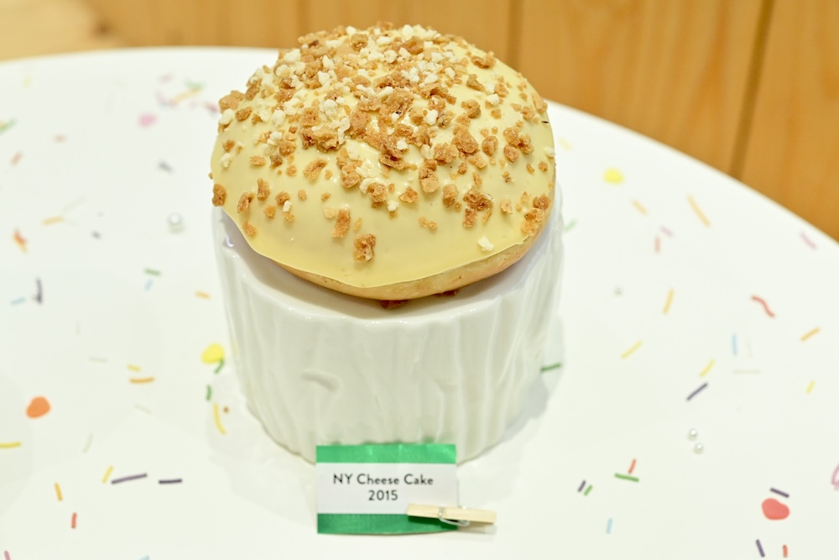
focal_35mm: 60
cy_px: 280
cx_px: 420
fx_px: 1398
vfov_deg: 22.6
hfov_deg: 33.4
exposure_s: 1/250
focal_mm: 60
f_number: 8
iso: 6400
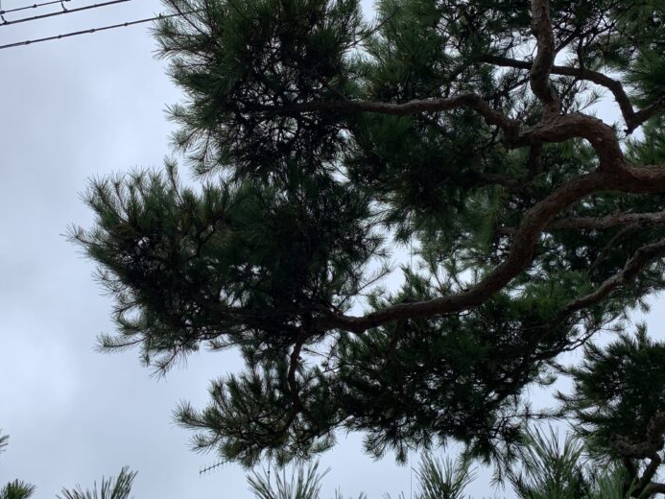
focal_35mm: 30
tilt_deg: +57.8
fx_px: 576
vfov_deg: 46.8
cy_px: 230
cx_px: 304
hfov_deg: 59.9
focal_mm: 4.25
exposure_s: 1/1124
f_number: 1.8
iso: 25
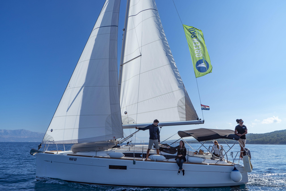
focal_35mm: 24
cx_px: 143
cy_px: 96
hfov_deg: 73.7
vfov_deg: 53.2
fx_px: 191
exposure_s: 1/250
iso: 100
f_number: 13
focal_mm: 24
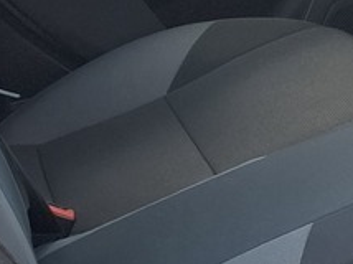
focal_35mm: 155
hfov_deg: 12.4
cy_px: 58
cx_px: 457
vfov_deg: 9.5
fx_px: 1579
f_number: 1.8
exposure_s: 1/120
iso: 64
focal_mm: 5.54
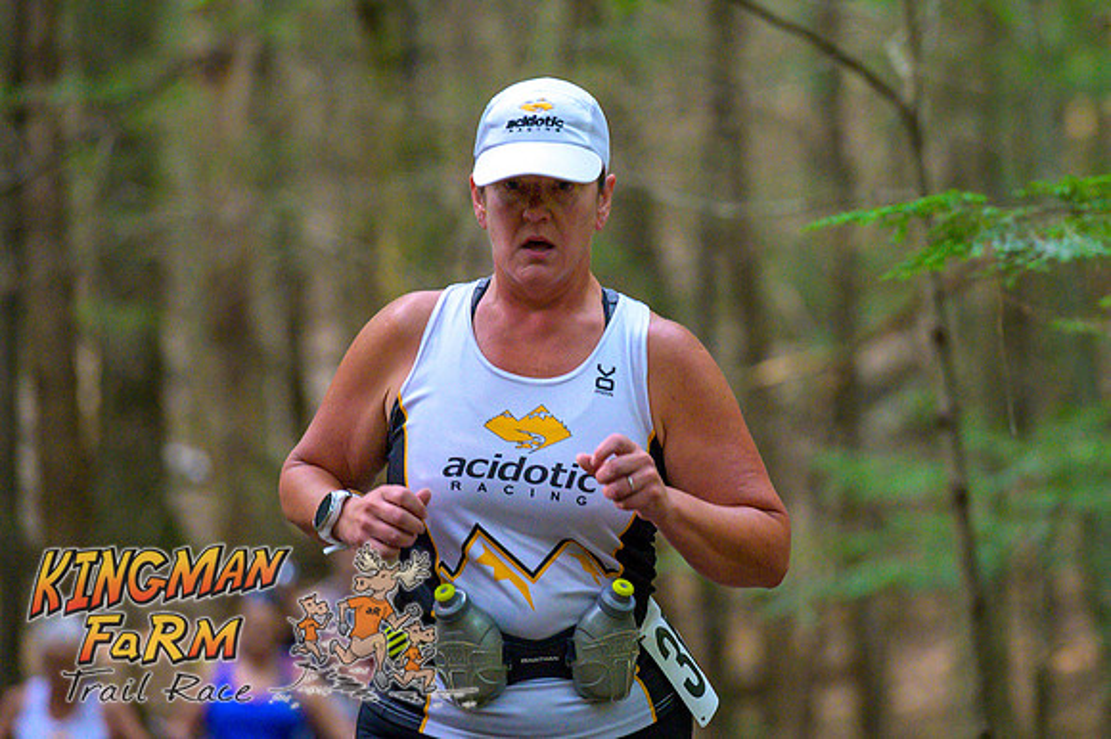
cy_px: 275
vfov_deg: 5.5
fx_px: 7739
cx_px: 697
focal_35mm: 251
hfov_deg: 8.2
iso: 8000
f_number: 4
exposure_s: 1/500
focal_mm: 200
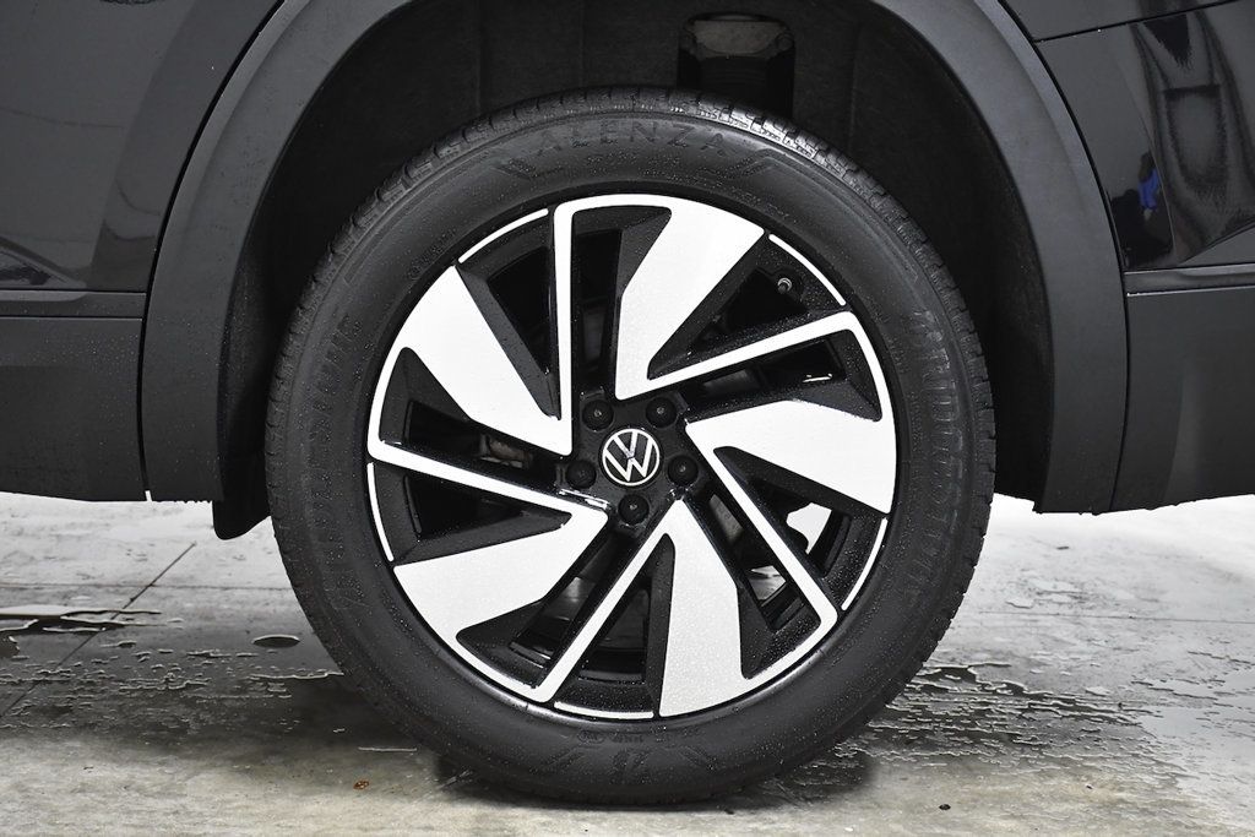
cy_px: 418
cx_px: 628
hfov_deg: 38.2
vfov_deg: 26.0
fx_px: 1813
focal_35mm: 52
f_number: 4.5
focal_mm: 35
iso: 2500
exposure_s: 1/200
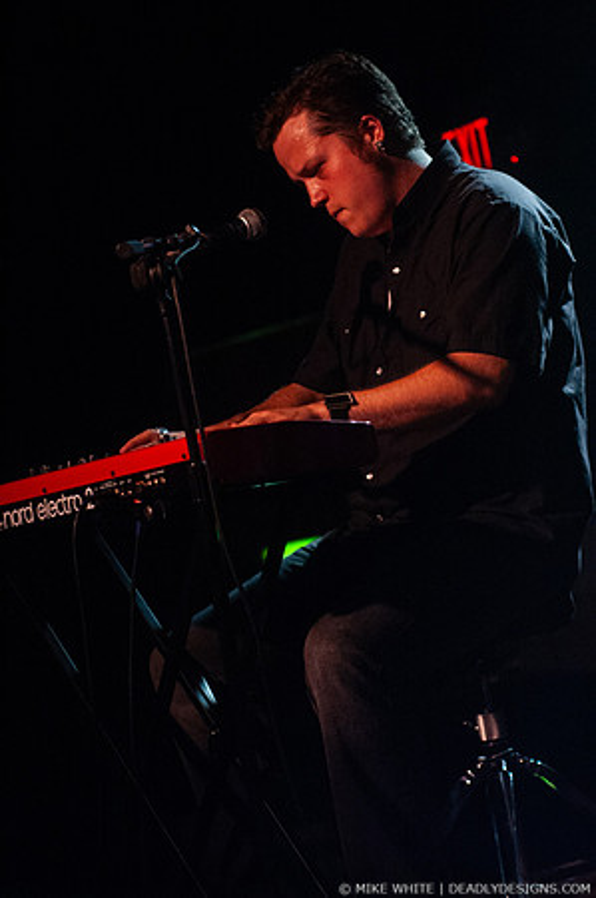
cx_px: 298
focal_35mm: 105
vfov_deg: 19.5
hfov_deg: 13.0
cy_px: 449
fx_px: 2613
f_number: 2.8
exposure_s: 1/50
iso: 800
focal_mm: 70
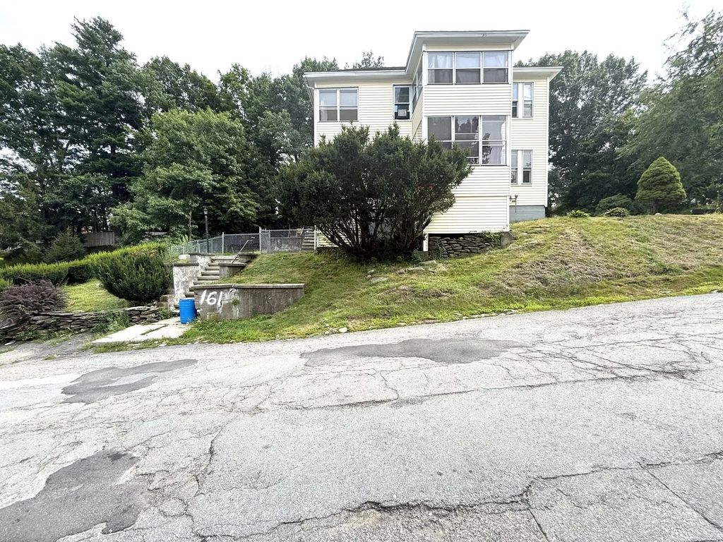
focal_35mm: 14
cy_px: 271
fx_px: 292
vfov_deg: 85.7
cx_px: 362
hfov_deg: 102.1
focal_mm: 2.22
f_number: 2.2
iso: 50
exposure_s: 1/549
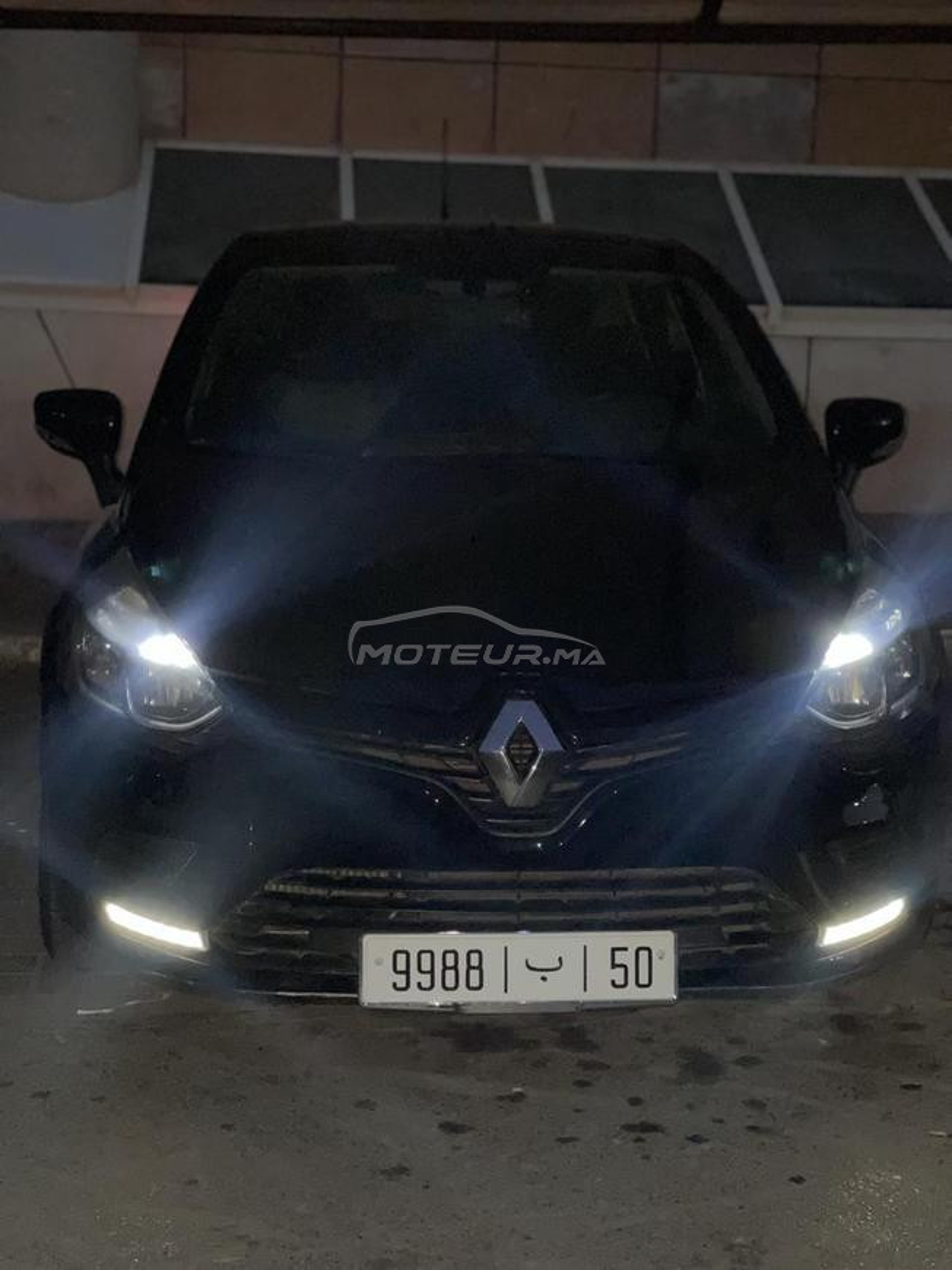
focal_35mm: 64
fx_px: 2346
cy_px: 635
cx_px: 476
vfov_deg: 30.3
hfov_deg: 22.9
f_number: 2.2
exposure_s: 1/34
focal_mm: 7.5
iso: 800
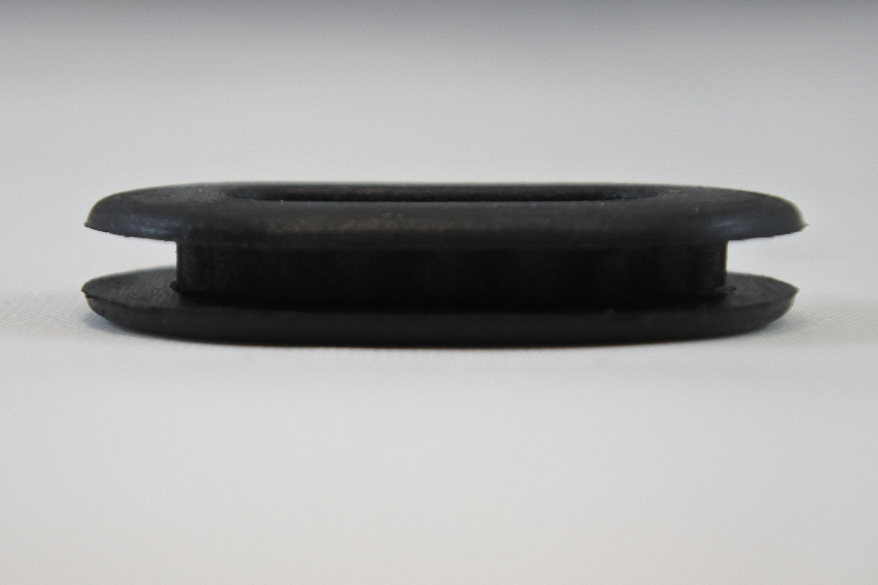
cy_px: 292
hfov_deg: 28.5
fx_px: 1731
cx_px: 439
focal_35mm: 71
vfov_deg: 19.2
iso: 400
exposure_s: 1/125
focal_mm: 26.4
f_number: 5.3
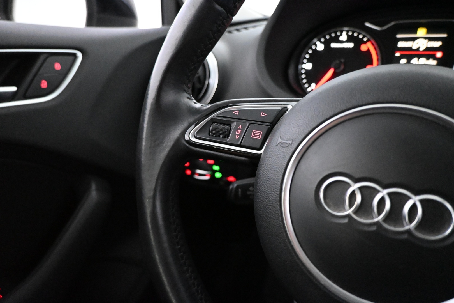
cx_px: 227
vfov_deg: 53.1
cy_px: 152
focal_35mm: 24
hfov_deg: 73.7
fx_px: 303
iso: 10000
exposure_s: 1/60
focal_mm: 16
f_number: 3.5
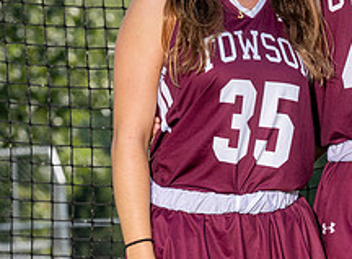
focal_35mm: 382
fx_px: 3859
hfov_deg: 5.2
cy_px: 111
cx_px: 478
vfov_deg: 3.8
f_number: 5.6
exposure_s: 1/250
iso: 50
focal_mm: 99
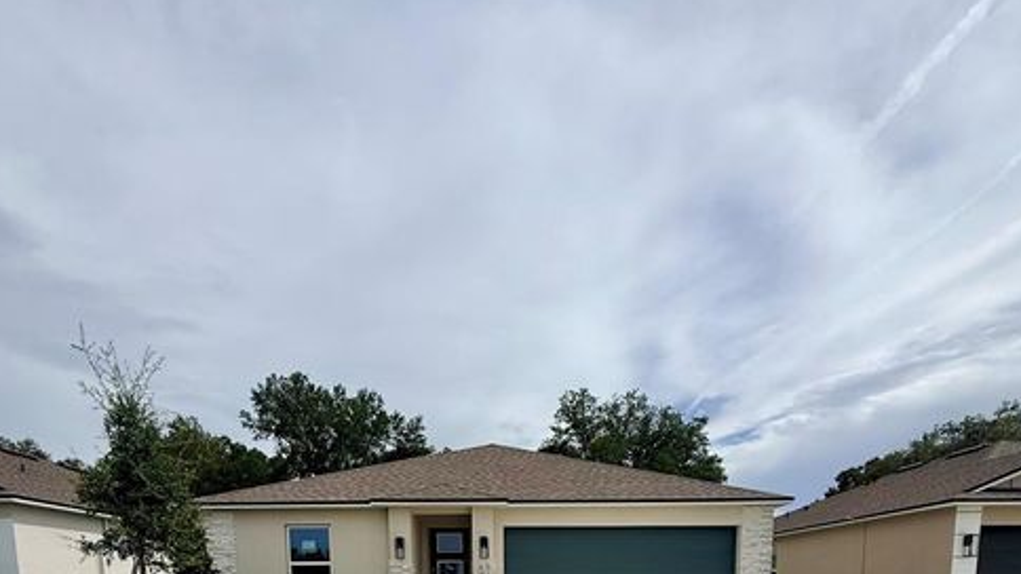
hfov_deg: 83.9
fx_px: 568
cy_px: 657
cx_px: 510
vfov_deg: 40.8
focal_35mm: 21
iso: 50
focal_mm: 2.22
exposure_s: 1/4425
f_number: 2.2
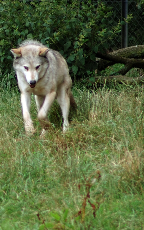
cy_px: 85
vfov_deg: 1.8
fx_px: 7149
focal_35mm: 1138
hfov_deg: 1.2
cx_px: -42
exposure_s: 1/125
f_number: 5.6
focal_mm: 300
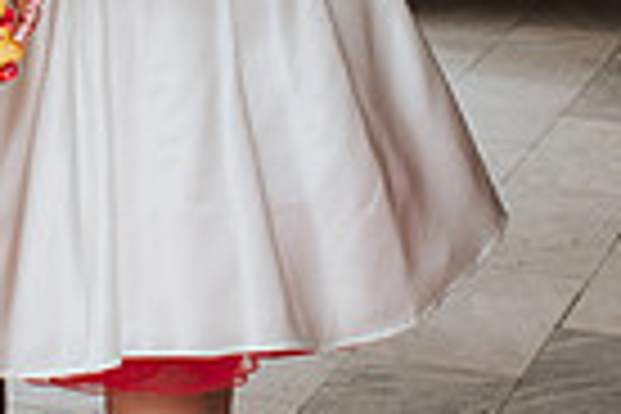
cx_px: -111
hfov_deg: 11.8
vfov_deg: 7.7
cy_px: -423
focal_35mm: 170
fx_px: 2932
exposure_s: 1/160
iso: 1000
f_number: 4
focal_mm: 35
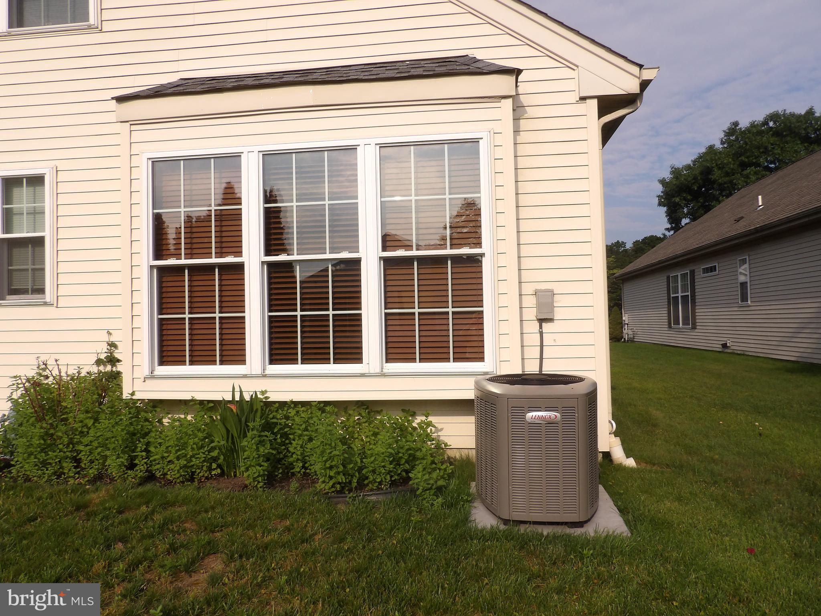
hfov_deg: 71.6
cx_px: 410
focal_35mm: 24
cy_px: 308
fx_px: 569
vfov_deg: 56.8
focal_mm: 4.3
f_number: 4.6
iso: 100
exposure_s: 1/937
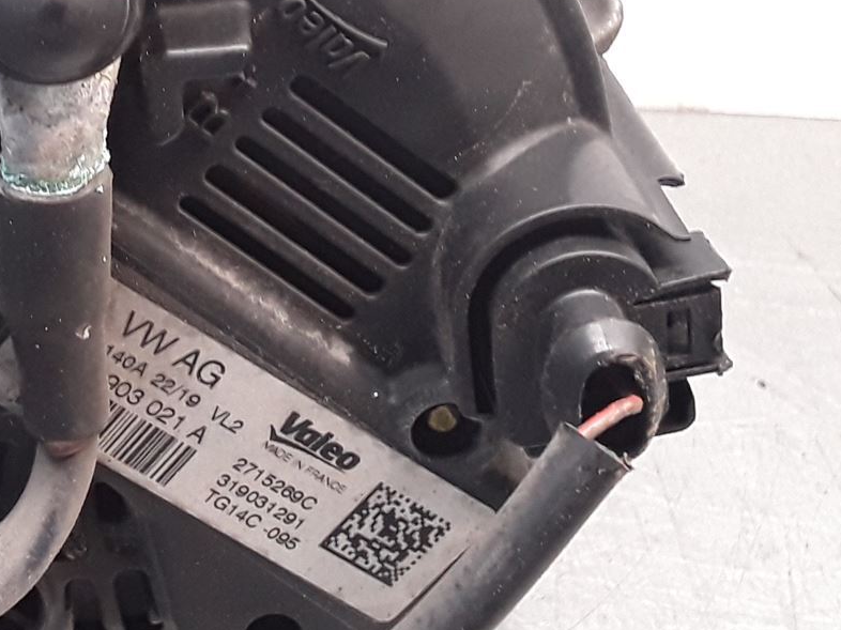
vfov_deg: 20.1
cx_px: 78
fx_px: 1773
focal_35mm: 73
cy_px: 225
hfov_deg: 25.8
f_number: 1.9
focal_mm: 2.91
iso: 100
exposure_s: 1/50
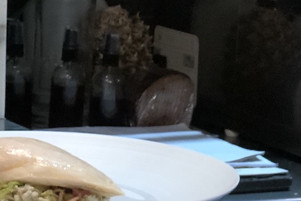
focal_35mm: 206
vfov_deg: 6.5
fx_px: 1722
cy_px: 344
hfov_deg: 10.0
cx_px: 139
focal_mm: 6.6
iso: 200
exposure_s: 1/100
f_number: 2.8
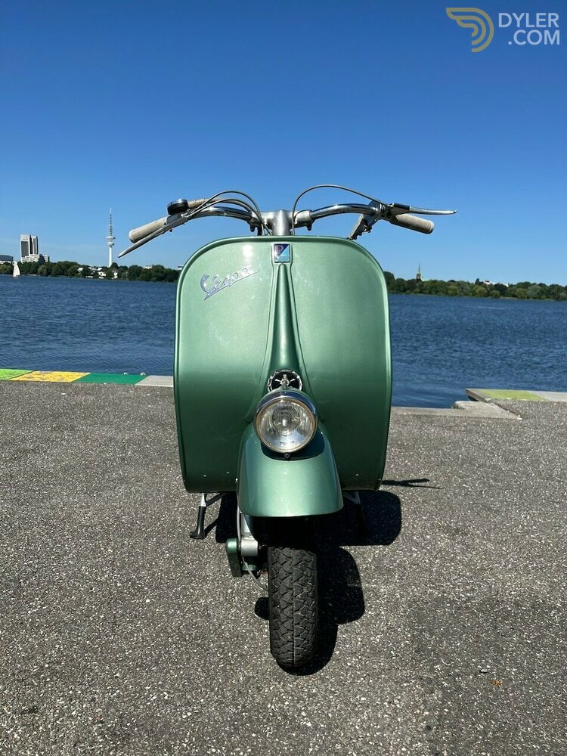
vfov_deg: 67.3
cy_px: 378
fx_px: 568
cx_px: 284
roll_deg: -2.6
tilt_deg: -9.9
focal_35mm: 26
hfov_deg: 53.1
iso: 50
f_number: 1.6
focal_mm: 5.1
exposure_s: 1/5076
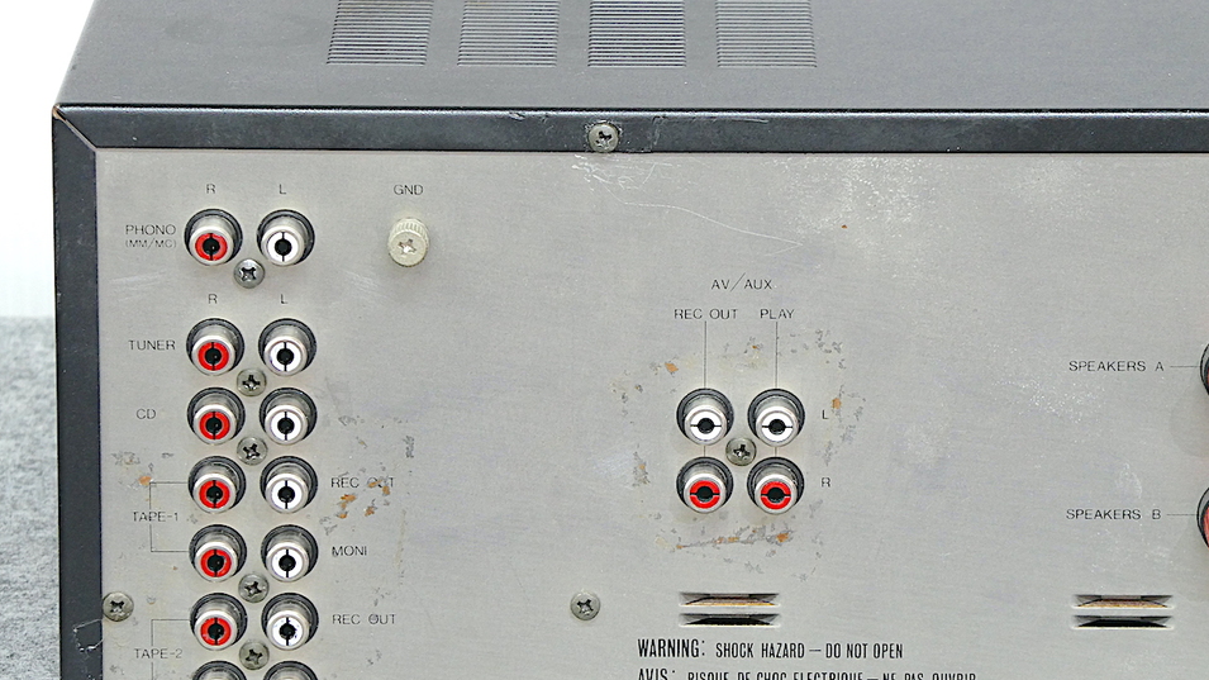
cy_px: 442
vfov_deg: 5.5
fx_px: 7020
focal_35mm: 219
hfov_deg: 9.8
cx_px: 606
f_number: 5.6
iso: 200
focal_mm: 35.8
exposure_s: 1/2
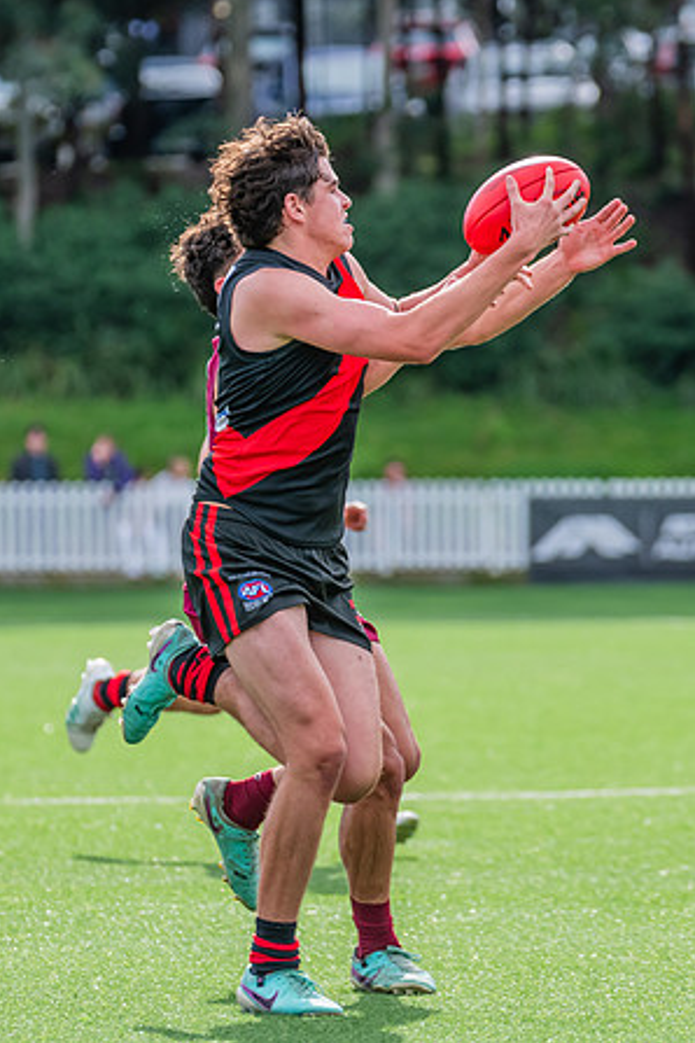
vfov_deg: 5.2
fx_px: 11467
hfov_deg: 3.5
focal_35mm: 396
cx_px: 263
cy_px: 497
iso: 800
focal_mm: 250
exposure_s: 1/1250
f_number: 6.3
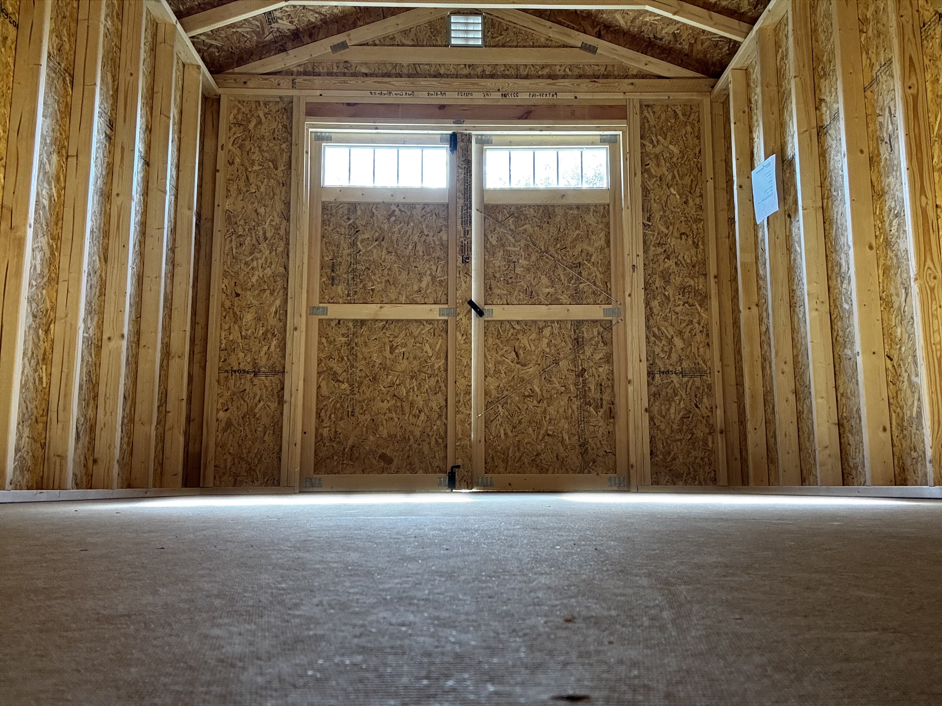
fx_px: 816
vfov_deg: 46.8
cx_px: 471
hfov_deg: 60.0
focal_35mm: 30
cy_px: 353
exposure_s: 1/60
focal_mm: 2.69
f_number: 1.9
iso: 100
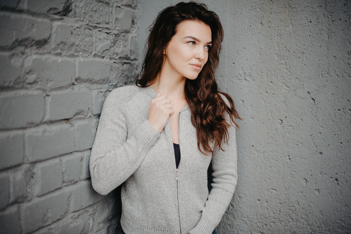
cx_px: 176
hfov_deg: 39.6
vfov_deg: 27.0
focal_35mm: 50
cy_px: 117
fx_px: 488
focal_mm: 50
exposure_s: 1/500
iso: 200
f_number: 1.4
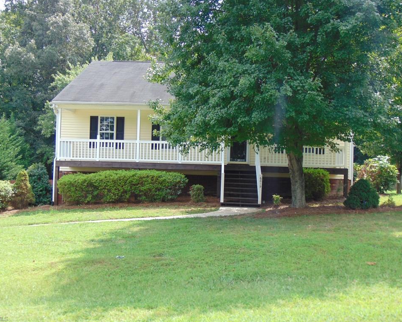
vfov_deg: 36.5
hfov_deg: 44.8
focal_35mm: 41
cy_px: 160
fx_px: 488
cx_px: 193
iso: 80
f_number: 3.3
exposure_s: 1/320
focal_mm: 6.9
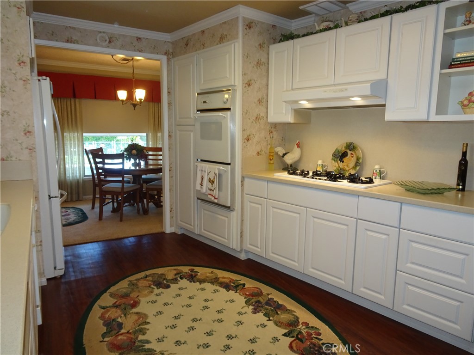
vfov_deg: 56.8
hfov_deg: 71.6
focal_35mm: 24
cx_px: 237
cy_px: 178
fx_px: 329
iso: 200
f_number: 3.5
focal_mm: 4.1
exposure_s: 1/30
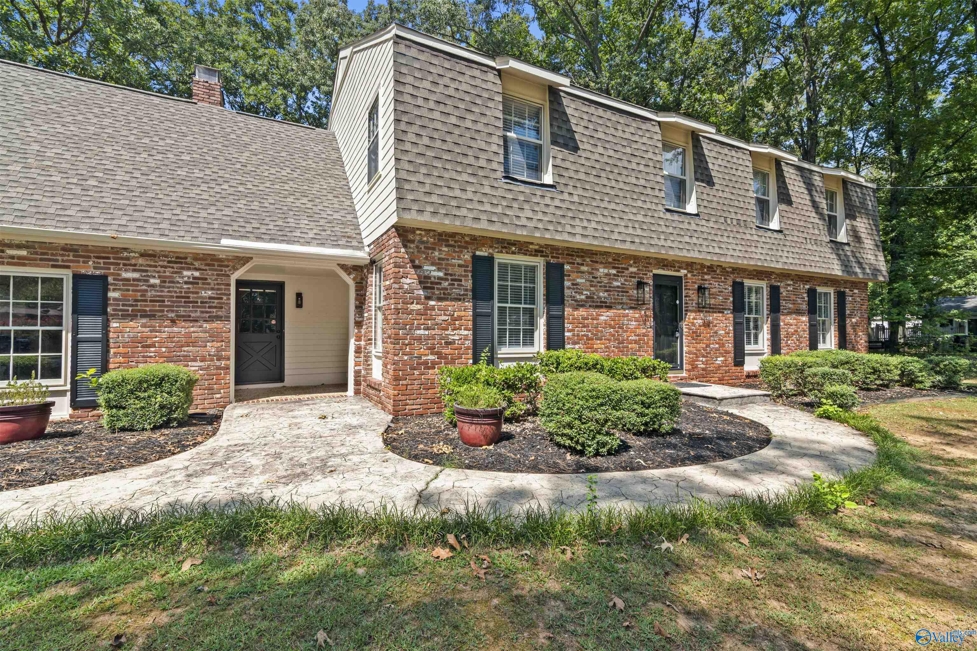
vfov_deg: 73.7
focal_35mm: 16
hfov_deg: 96.7
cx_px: 488
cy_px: 326
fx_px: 434
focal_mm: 16
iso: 200
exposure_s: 1/40
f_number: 13
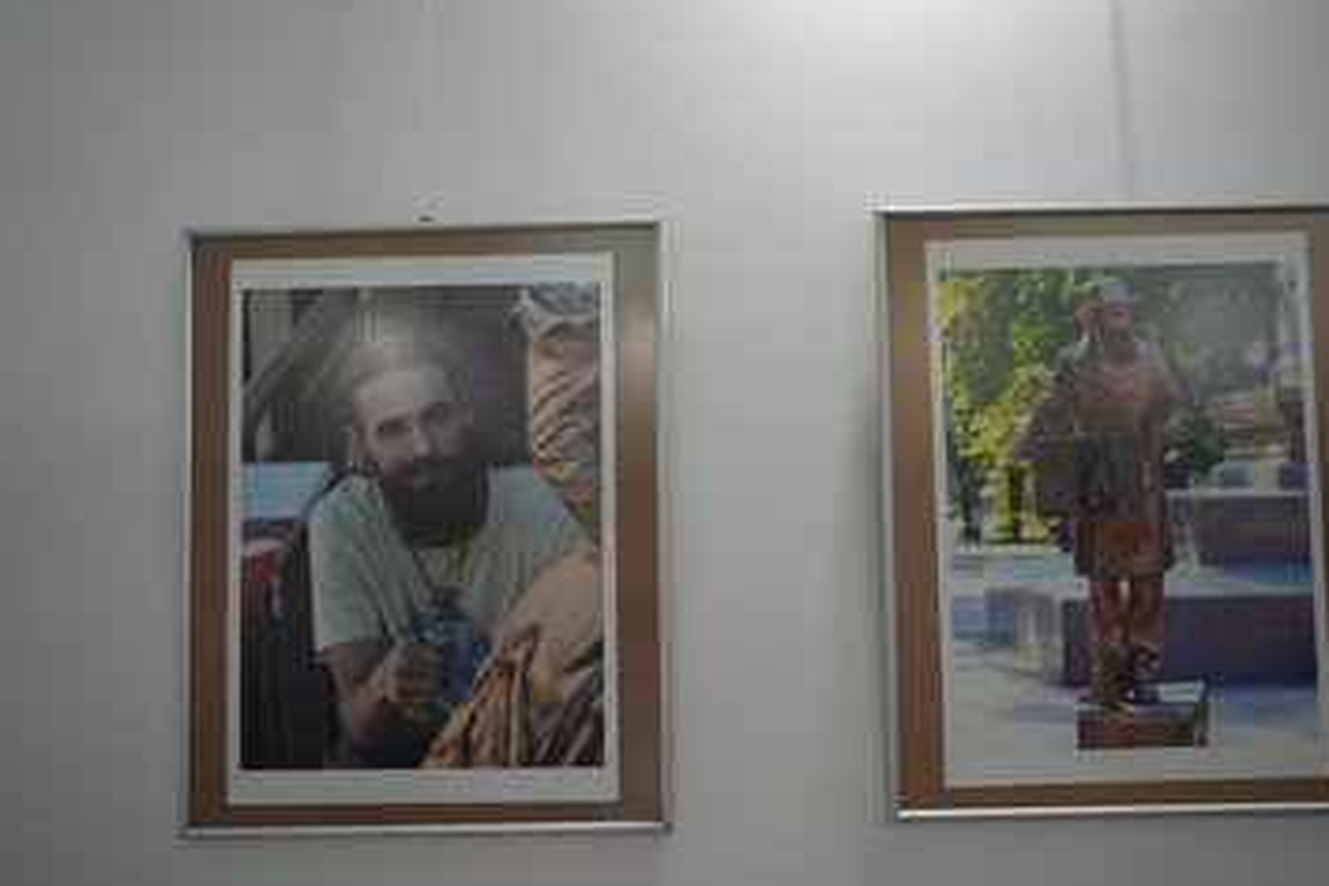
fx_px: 1292
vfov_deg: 37.8
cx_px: 683
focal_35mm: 35
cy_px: 482
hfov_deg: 54.4
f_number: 2.8
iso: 2500
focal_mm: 31
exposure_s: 1/160
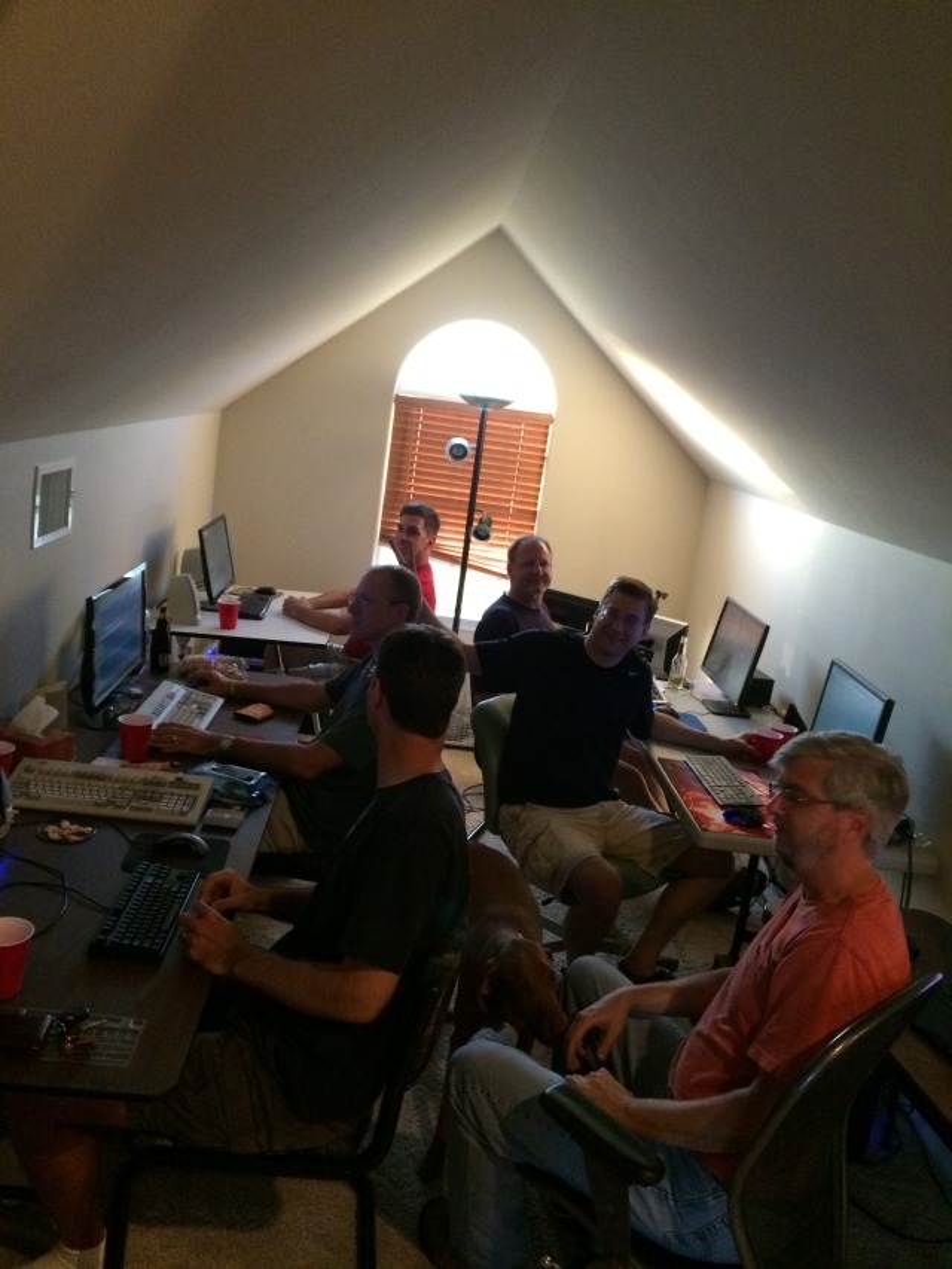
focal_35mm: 29
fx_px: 1063
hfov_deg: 48.2
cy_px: 634
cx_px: 476
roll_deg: -6.7
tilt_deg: -17.3
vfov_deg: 61.7
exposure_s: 1/30
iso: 320
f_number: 2.2
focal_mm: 4.15
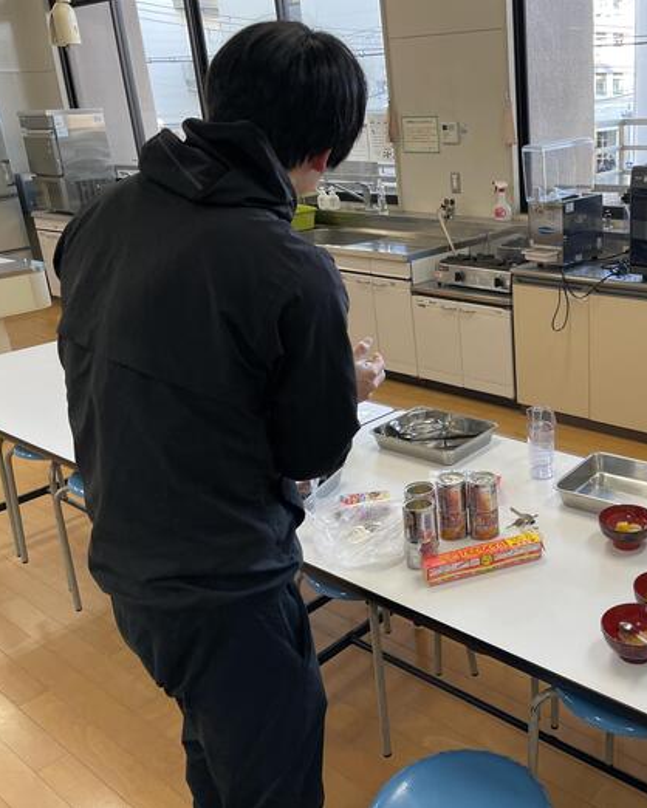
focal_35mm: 34
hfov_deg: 41.2
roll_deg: +2.0
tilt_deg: -20.3
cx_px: 536
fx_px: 813
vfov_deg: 52.8
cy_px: 405
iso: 64
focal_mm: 4.2
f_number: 1.6
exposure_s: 1/120
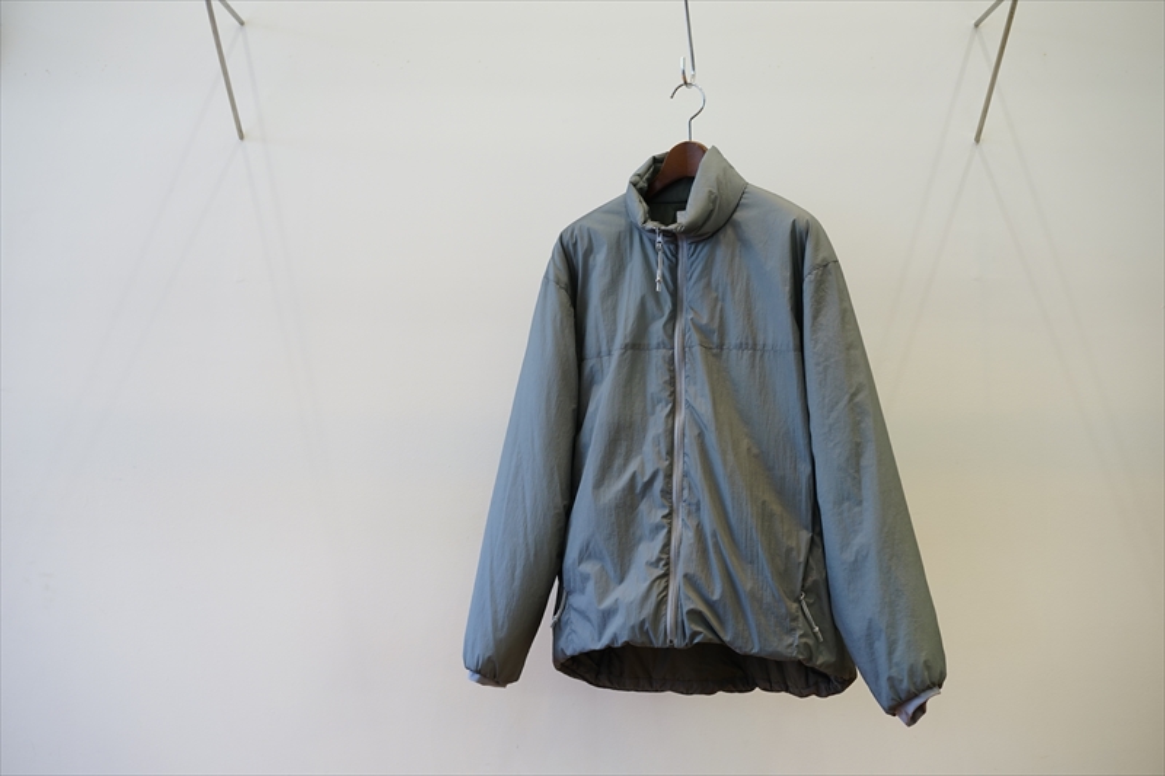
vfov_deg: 24.6
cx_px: 582
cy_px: 388
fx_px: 1779
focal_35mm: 55
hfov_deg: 36.3
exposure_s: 1/60
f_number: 4
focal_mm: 55
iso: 400
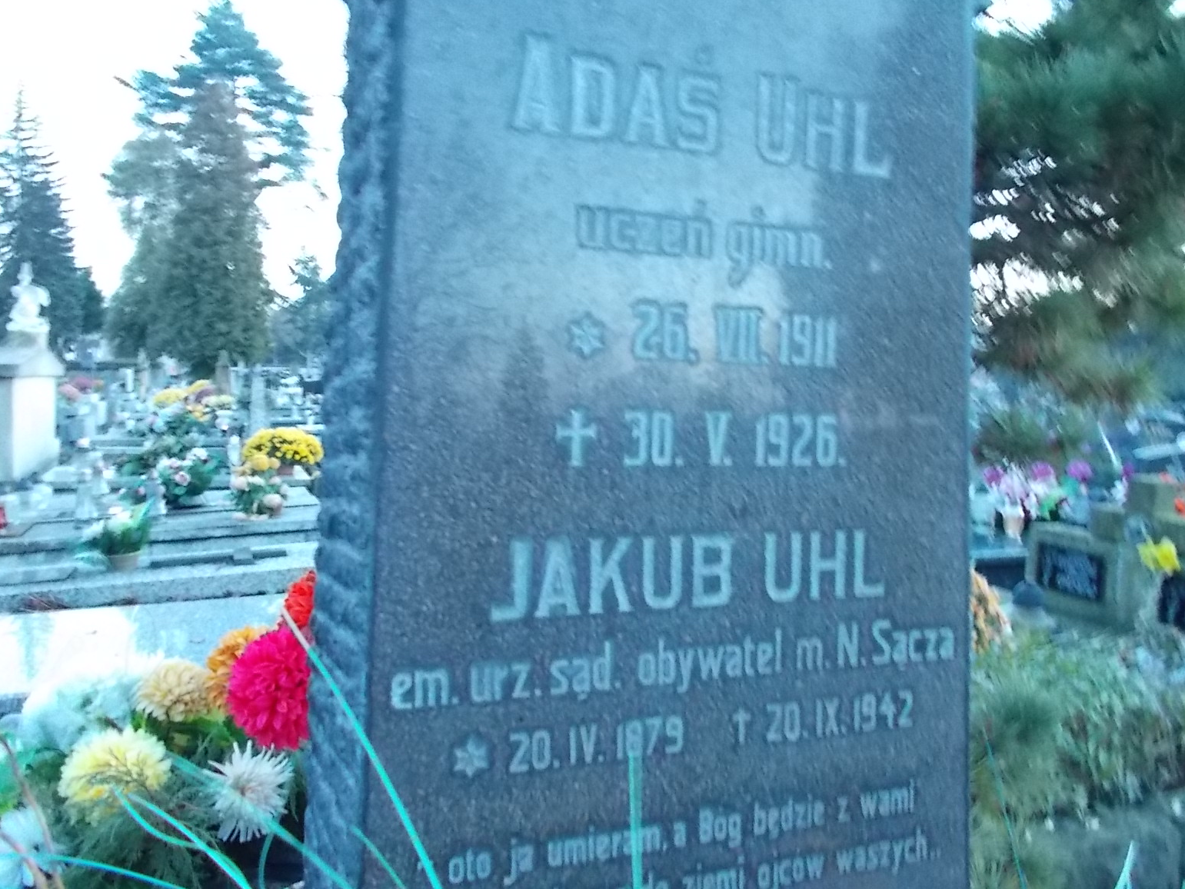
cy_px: 429
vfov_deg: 51.4
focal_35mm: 27
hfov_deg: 65.3
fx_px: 924
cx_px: 589
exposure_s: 1/6
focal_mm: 4.6
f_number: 3.2
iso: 400
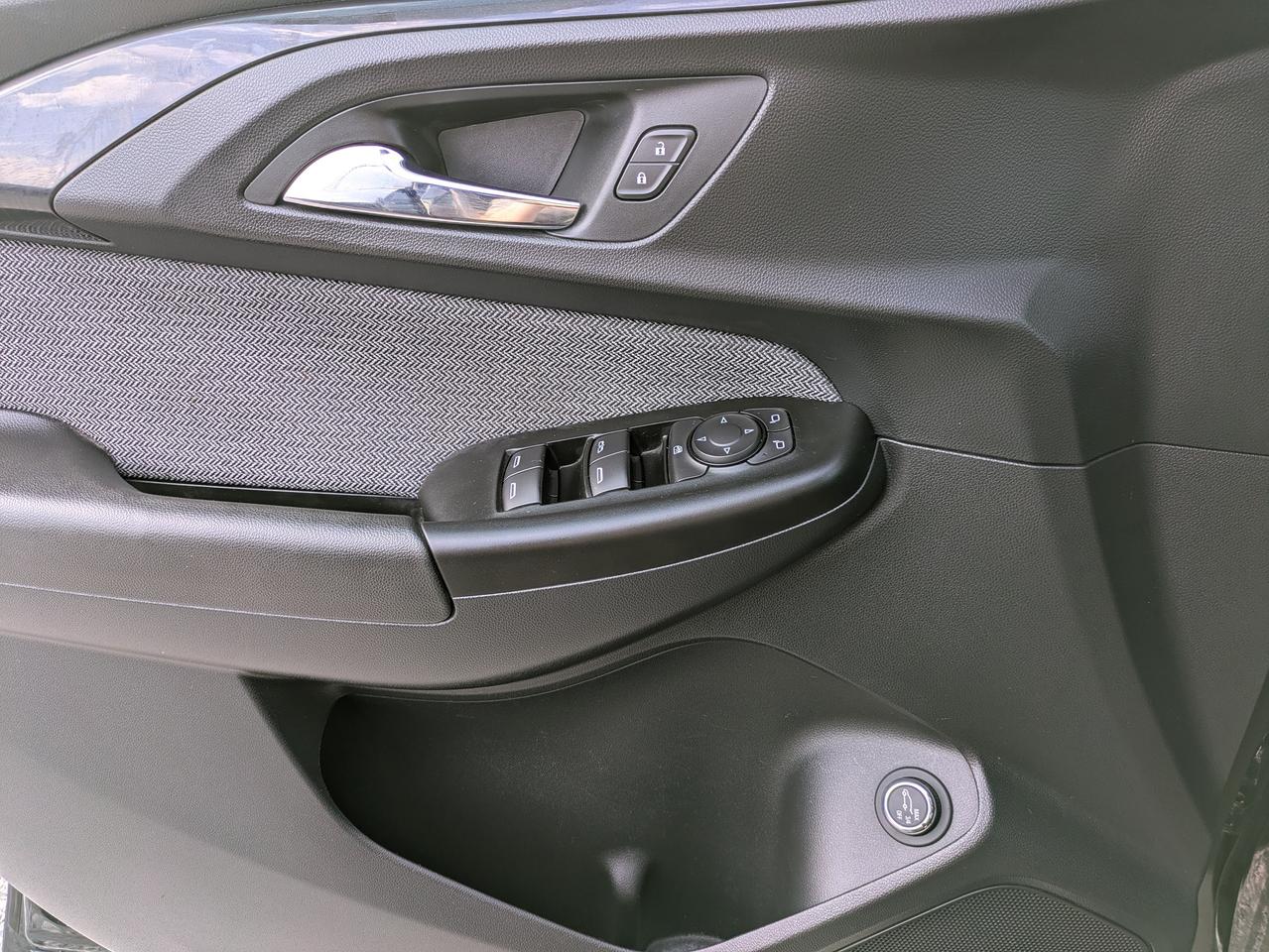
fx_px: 917
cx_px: 634
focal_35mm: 25
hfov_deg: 69.4
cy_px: 476
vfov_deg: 54.9
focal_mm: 5.43
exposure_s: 1/100
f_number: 1.89
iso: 50
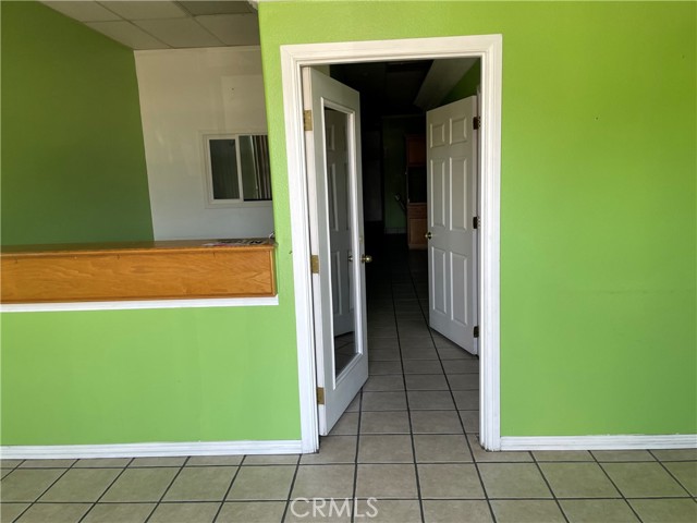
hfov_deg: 67.3
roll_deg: +2.8
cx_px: 348
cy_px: 262
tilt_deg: -9.5
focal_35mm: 26
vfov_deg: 53.1
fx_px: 524
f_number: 1.6
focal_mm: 4.2
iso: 80
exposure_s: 1/121
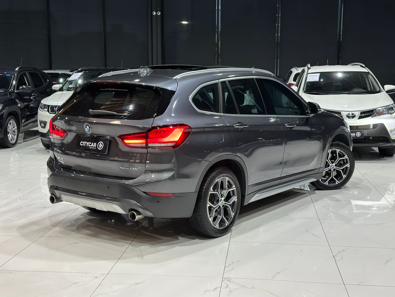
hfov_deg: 39.7
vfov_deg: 30.3
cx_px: 198
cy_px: 148
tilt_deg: -8.2
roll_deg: +0.1
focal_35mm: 48
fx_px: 548
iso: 125
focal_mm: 6.86
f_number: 1.78
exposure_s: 1/60
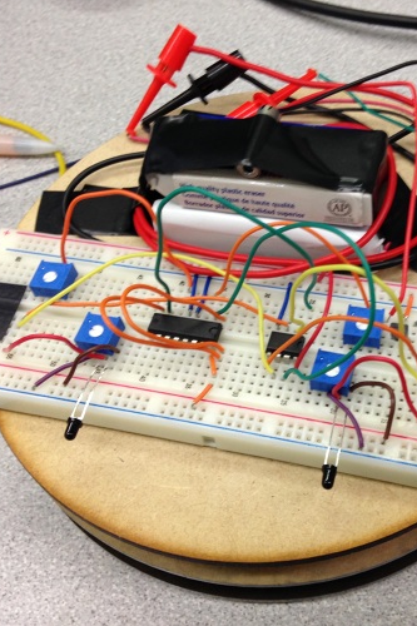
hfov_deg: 29.0
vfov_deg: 42.8
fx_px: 800
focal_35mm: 46
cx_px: 281
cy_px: 313
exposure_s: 1/20
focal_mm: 4.12
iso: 100
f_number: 2.4
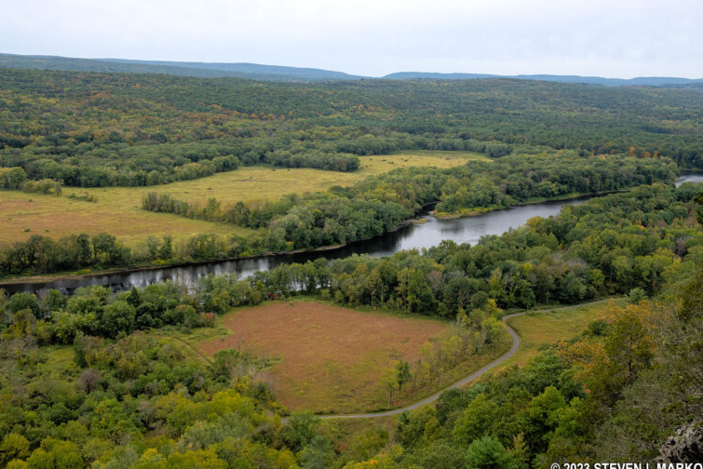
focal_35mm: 39
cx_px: 356
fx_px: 762
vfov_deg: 34.2
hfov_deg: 49.5
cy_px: 238
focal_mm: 38
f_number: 11
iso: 560
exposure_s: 1/160
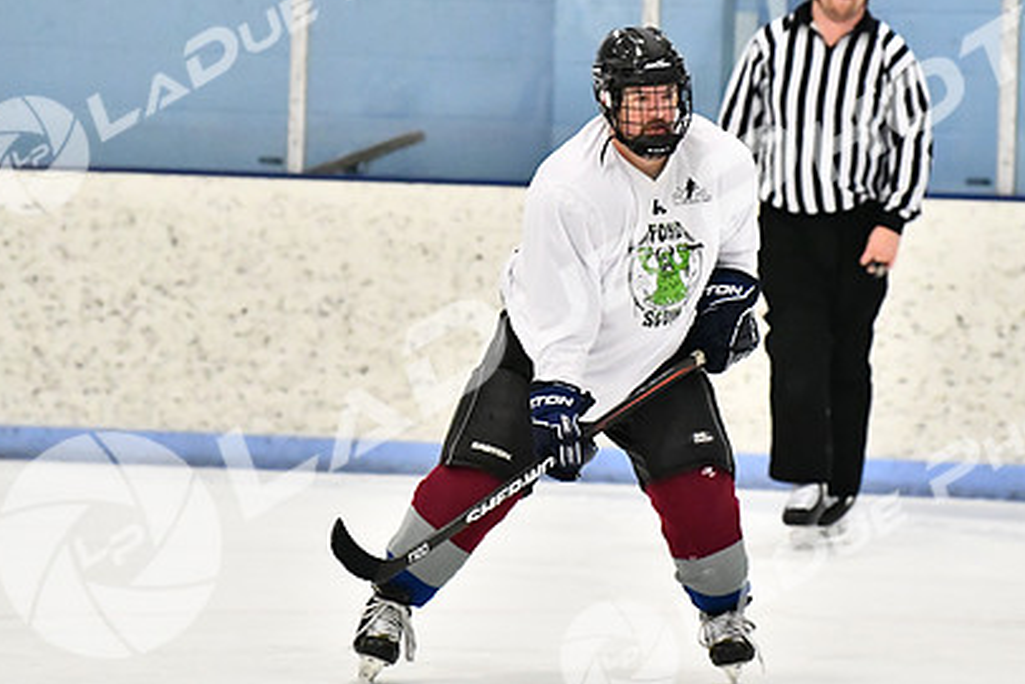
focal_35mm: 386
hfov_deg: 5.3
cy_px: 286
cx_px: 555
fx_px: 10994
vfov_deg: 3.6
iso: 6400
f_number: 3.2
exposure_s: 1/1250
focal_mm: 180
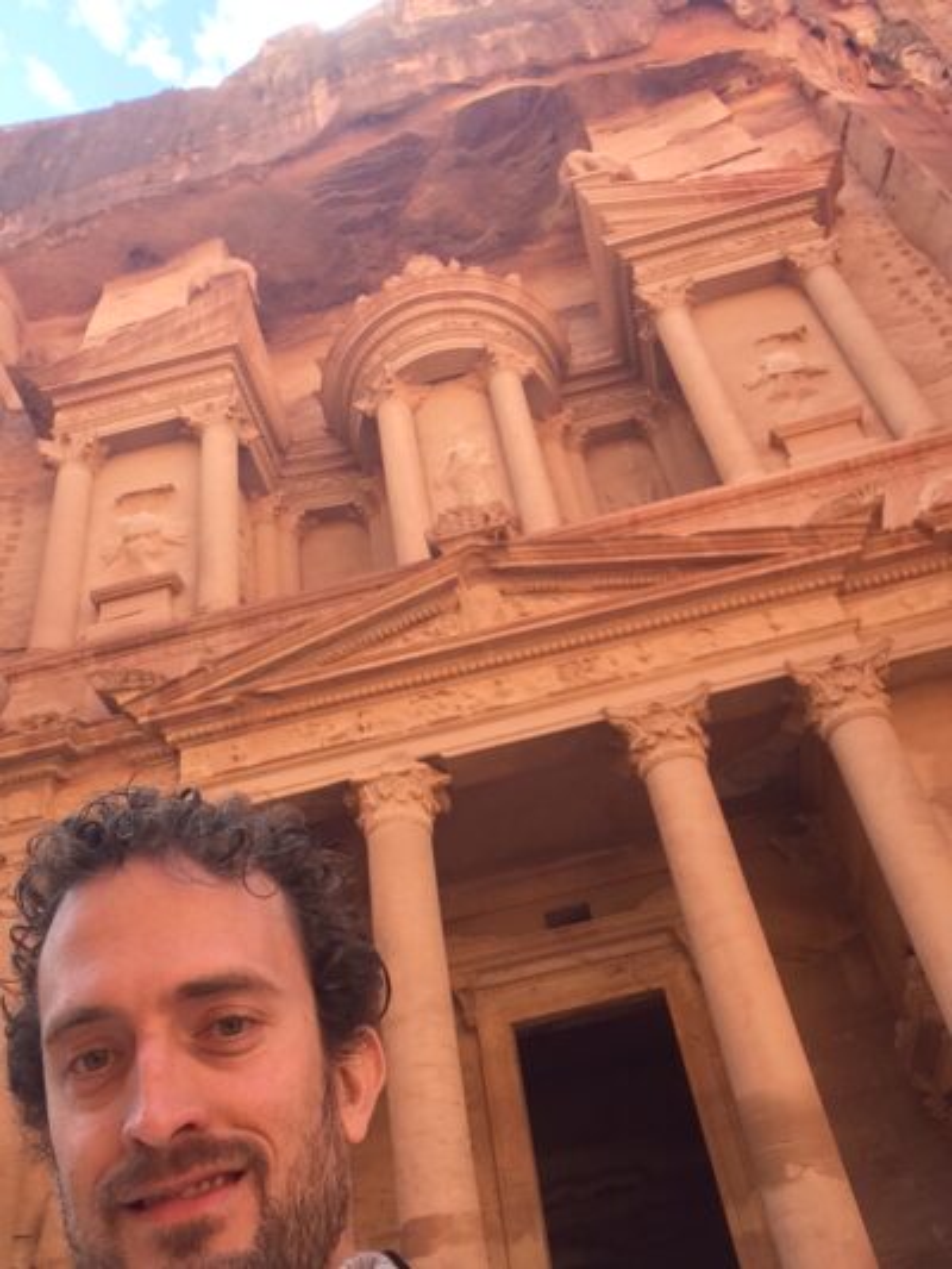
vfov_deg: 55.3
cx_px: 476
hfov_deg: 43.0
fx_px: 1210
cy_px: 634
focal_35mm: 33
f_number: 2.4
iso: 50
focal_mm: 2.15
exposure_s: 1/153
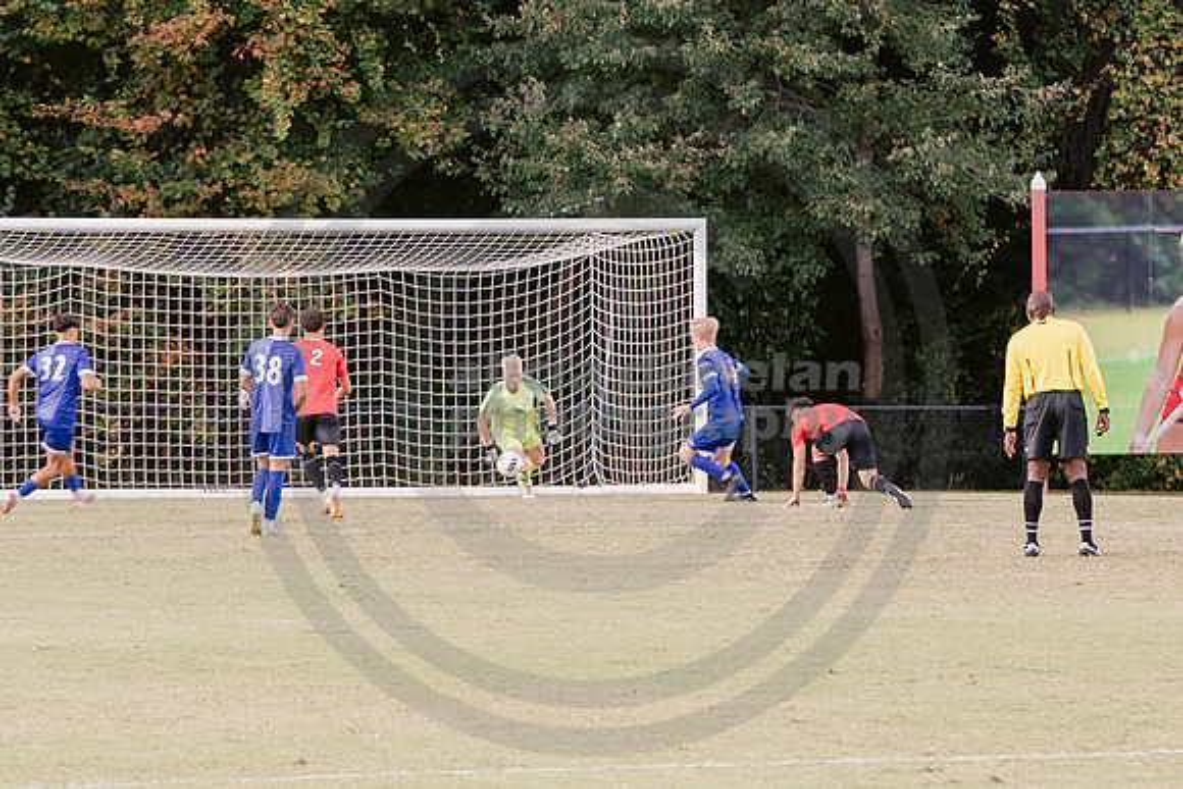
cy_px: 186
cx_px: 455
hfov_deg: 7.1
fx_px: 9595
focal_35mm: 292
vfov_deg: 4.7
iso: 640
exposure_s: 1/125
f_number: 3.2
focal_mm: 90
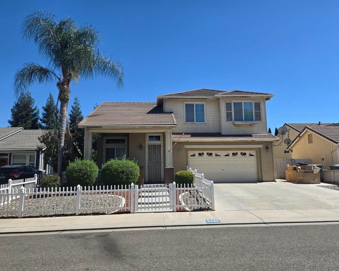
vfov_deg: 58.8
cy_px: 136
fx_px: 241
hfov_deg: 70.3
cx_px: 170
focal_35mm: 24
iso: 40
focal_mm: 5.4
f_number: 1.8
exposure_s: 1/2921
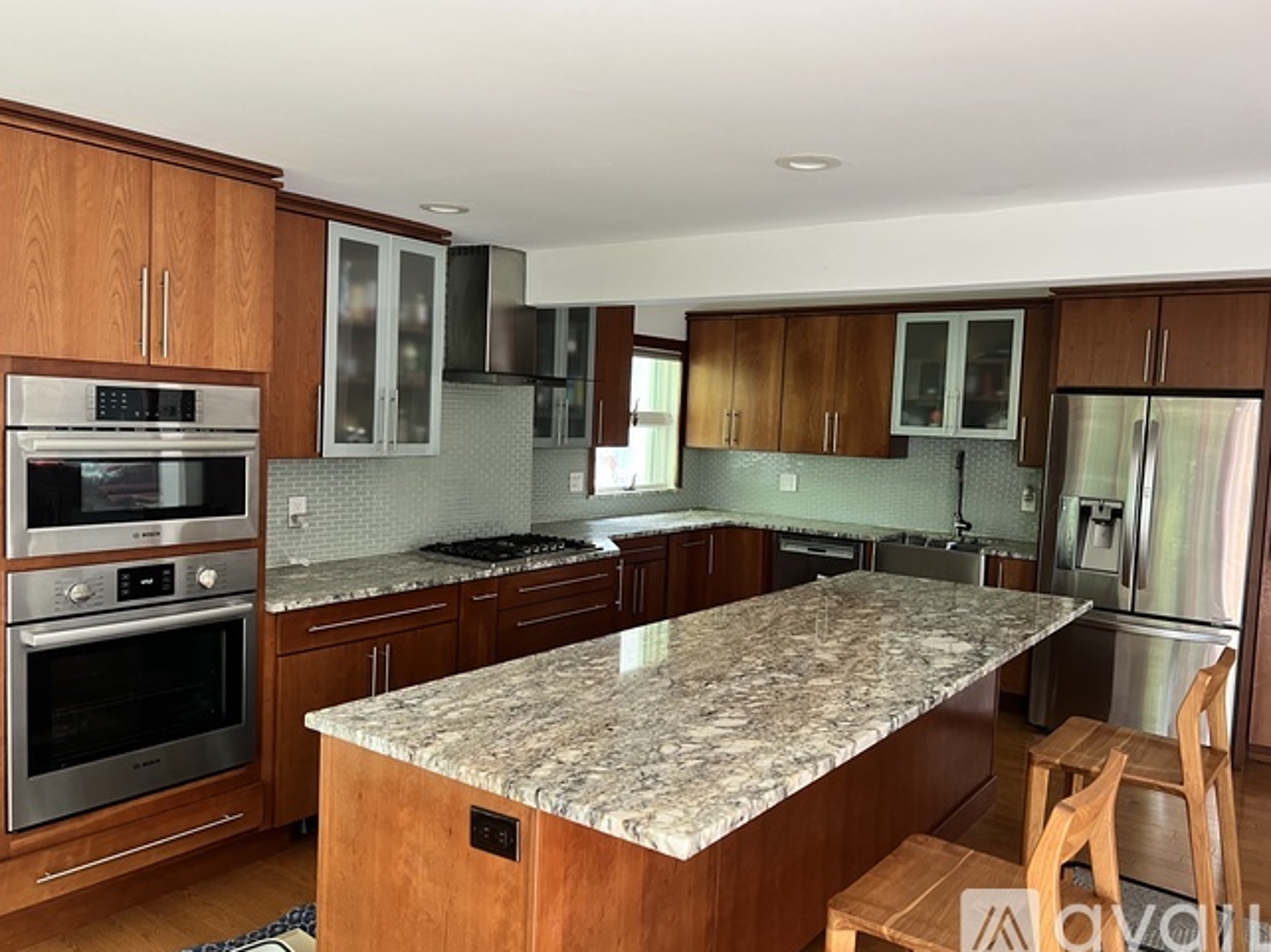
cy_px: 473
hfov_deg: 65.3
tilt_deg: -4.0
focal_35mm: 27
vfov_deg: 51.3
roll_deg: -2.6
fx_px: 991
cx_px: 621
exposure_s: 1/63
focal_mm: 5.7
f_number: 1.5
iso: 125
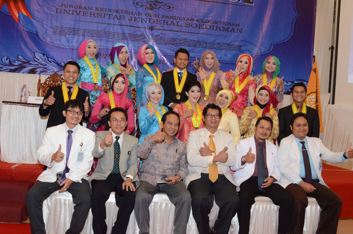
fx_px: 382
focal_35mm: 39
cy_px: 117
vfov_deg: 34.1
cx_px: 176
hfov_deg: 49.6
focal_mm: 26
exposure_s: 1/60
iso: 2500
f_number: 9
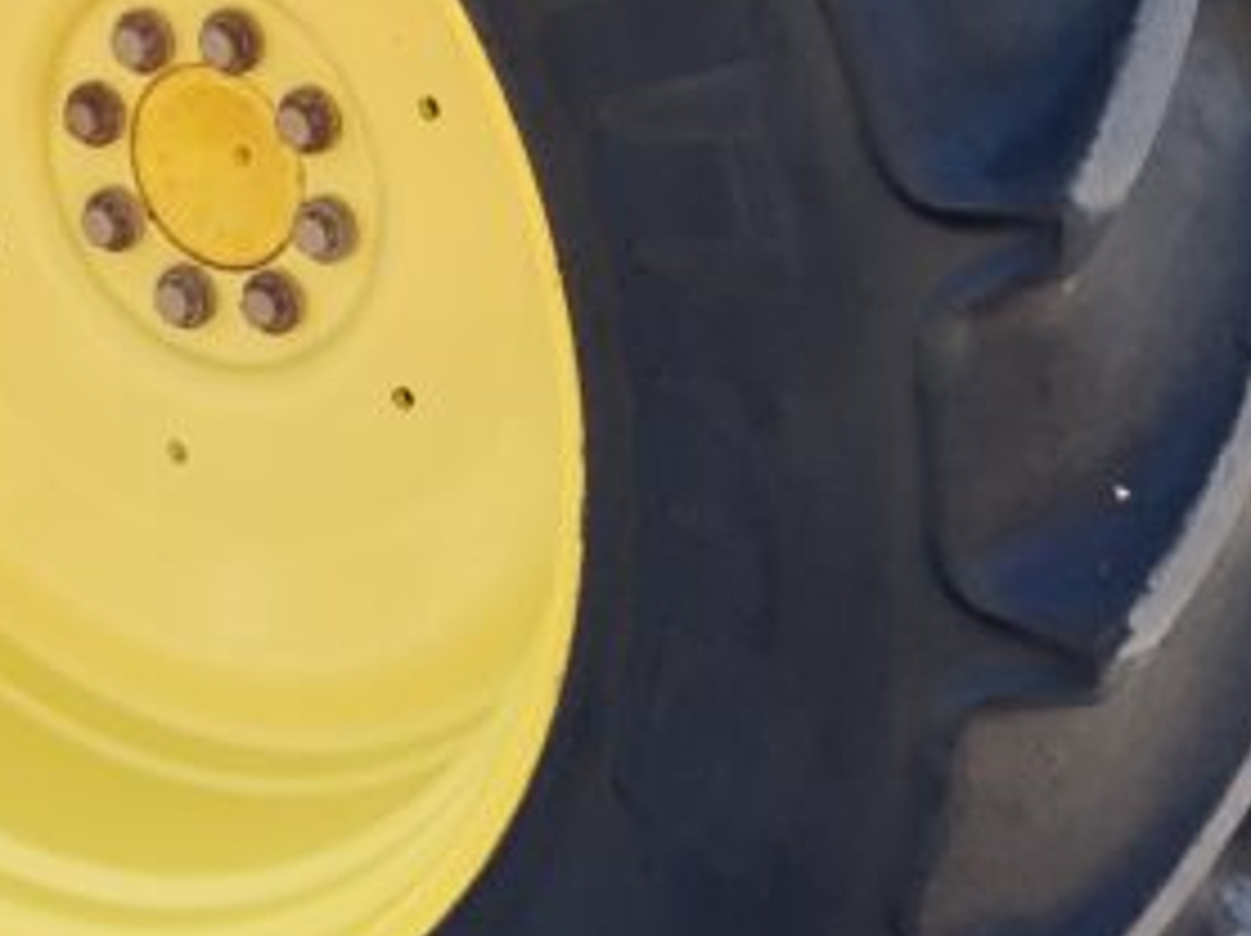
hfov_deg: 18.4
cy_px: 130
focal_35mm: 107
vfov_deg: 13.7
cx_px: 554
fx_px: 3864
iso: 16
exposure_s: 1/305
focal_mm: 3
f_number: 1.8
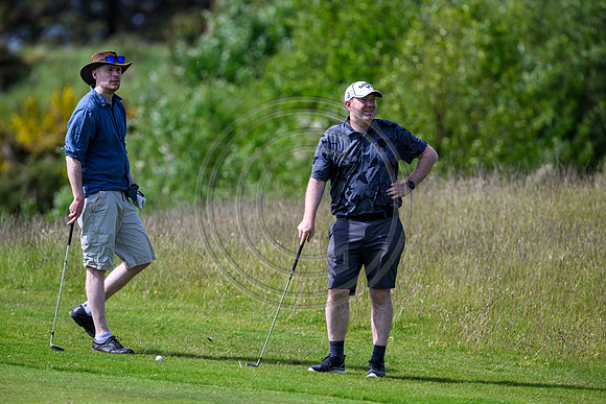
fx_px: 6735
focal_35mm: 400
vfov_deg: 3.4
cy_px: 202
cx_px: 303
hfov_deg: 5.2
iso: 500
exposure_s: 1/4000
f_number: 4
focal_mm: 400
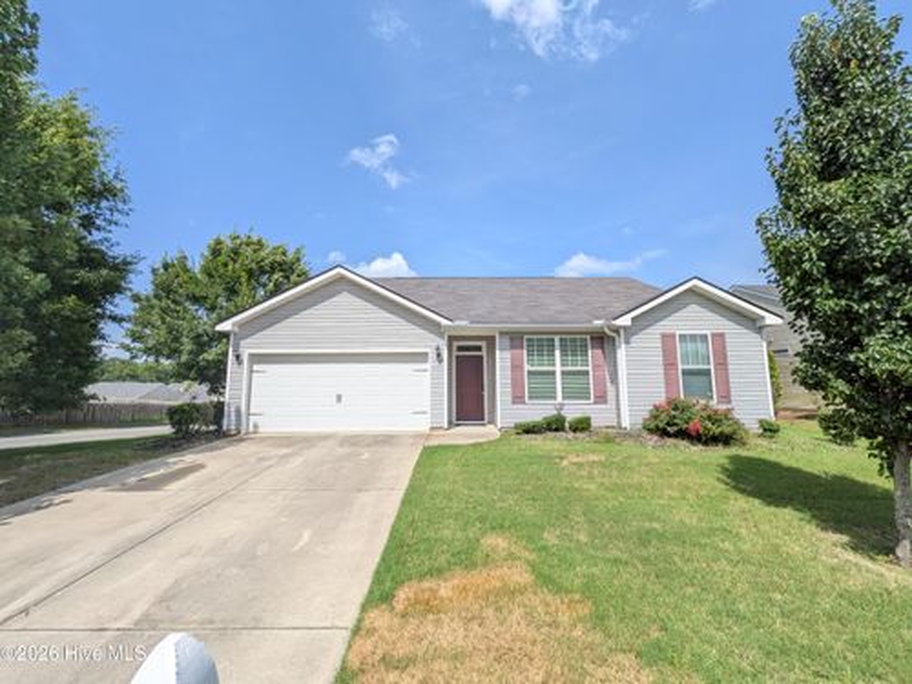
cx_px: 456
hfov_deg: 102.1
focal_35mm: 14
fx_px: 369
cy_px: 342
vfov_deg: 85.7
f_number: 2.2
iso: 85
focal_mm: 1.85
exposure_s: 1/2469
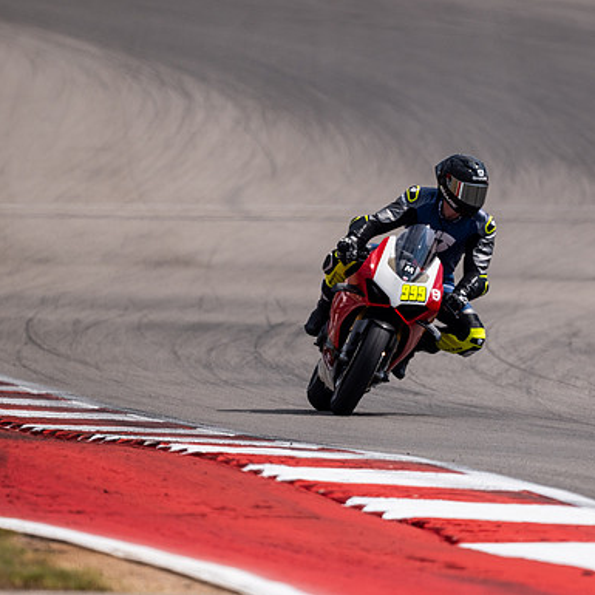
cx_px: 371
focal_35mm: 961
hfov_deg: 1.8
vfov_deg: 1.8
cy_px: 298
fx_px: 18688
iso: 250
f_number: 5.6
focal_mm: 500
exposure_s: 1/2500
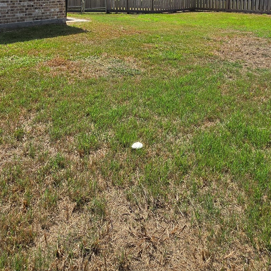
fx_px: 266
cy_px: 18
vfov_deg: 47.4
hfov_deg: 53.4
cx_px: 100
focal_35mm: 30
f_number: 2.2
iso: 50
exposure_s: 1/3327
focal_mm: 2.2
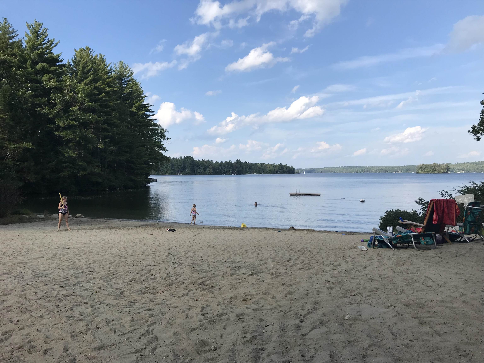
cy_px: 182
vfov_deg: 49.7
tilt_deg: -0.9
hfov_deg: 63.4
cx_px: 242
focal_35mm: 28
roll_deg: -0.1
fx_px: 391
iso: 20
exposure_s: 1/1808
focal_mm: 3.99
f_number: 1.8
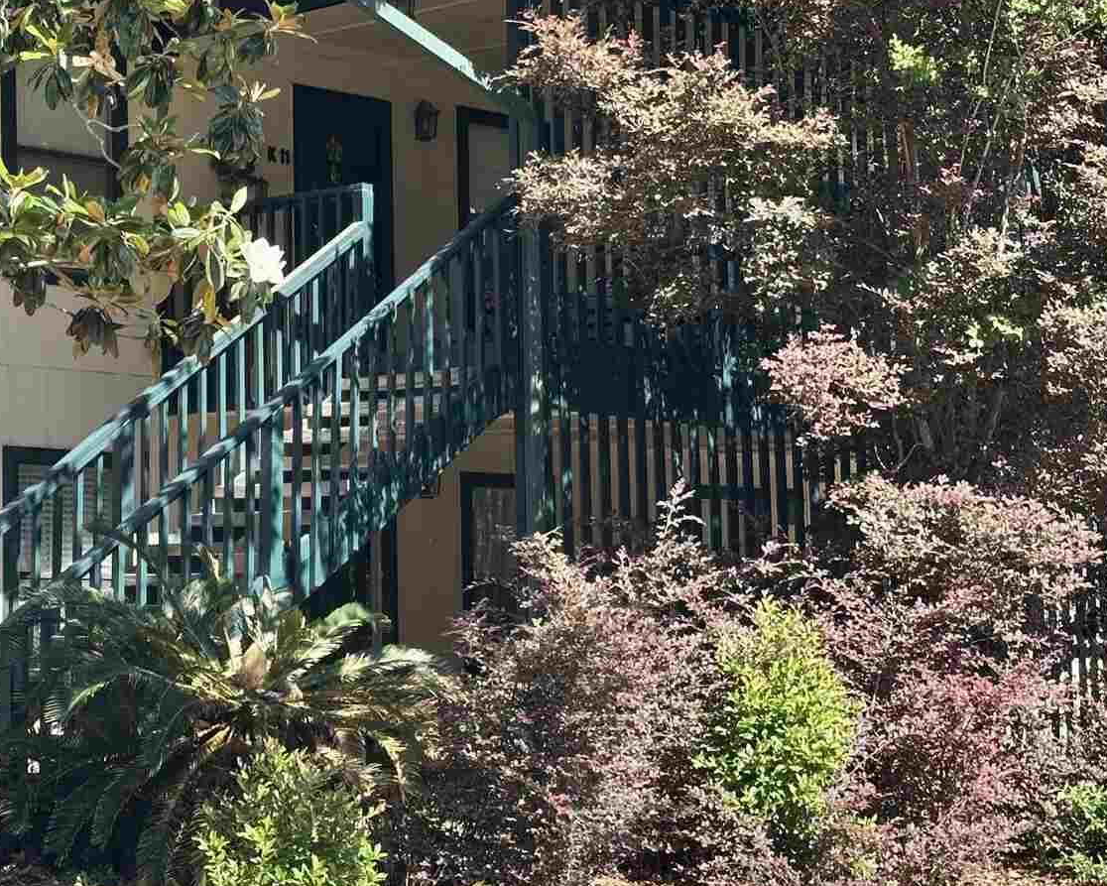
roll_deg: +0.2
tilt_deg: +5.6
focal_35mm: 86
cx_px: 231
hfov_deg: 22.0
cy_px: 420
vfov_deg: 17.9
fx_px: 2818
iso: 64
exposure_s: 1/694
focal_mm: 6.86
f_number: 1.78
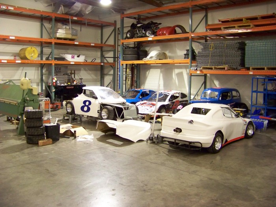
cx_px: 138
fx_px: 287
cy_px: 104
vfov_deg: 39.7
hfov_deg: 51.4
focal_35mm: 36
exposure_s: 1/25
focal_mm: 5.85
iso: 400
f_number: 2.8
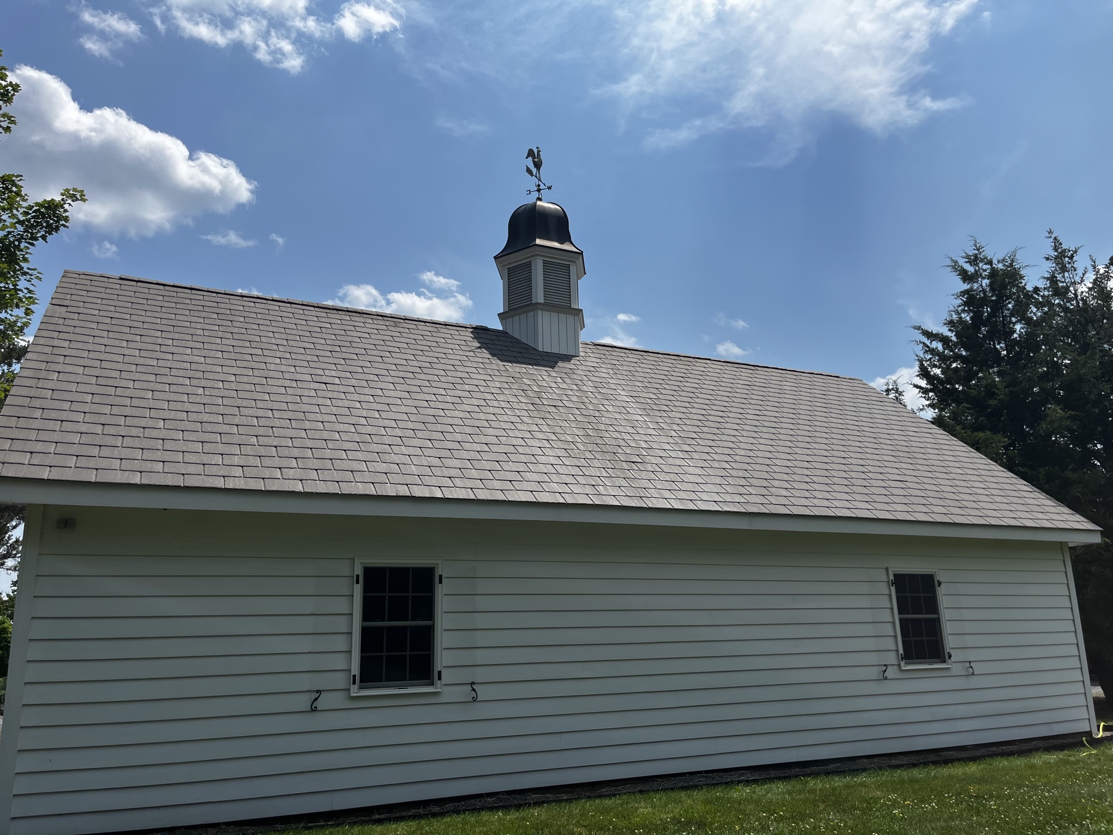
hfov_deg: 67.3
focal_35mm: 26
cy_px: 418
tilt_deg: +14.8
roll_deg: +2.2
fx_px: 836
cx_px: 556
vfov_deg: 53.1
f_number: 1.6
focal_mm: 5.1
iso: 50
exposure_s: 1/6173
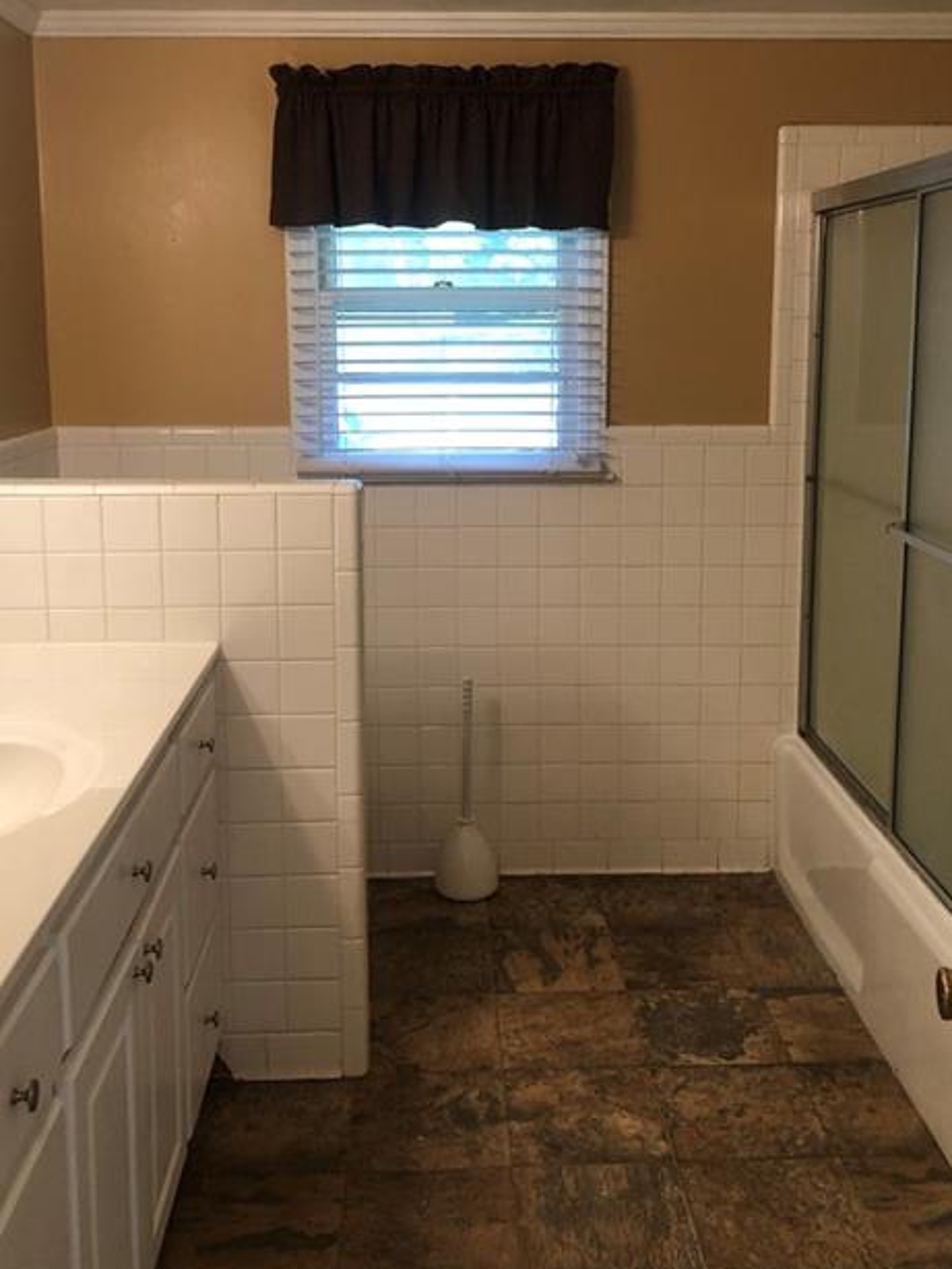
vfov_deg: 52.3
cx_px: 463
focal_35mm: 35
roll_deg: +0.9
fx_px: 1283
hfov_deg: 40.7
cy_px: 523
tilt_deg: -7.2
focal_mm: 3.99
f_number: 1.8
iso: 40
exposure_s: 1/20
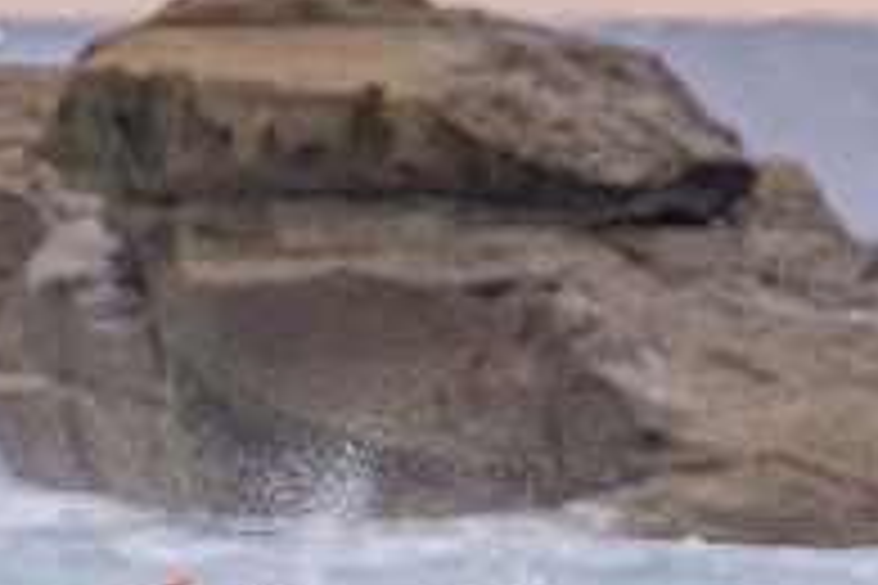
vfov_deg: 0.6
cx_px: 104
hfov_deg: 0.9
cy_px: 844
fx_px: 58114
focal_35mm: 2383
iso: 7200
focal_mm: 800
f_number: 11
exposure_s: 1/1250
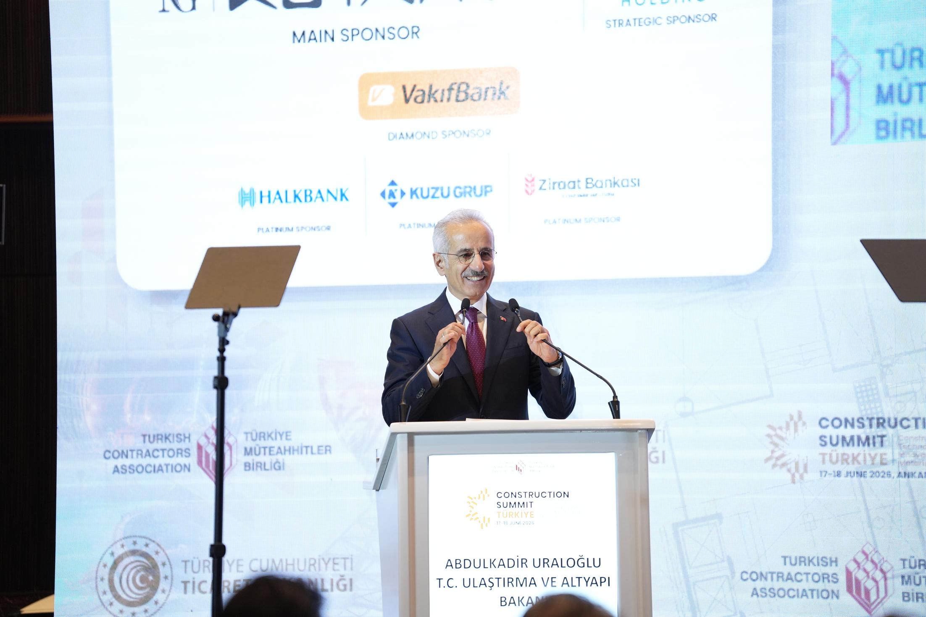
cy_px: 308
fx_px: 4143
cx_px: 463
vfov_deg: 8.5
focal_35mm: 161
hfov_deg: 12.8
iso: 2000
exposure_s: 1/160
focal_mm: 161.1
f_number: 2.8
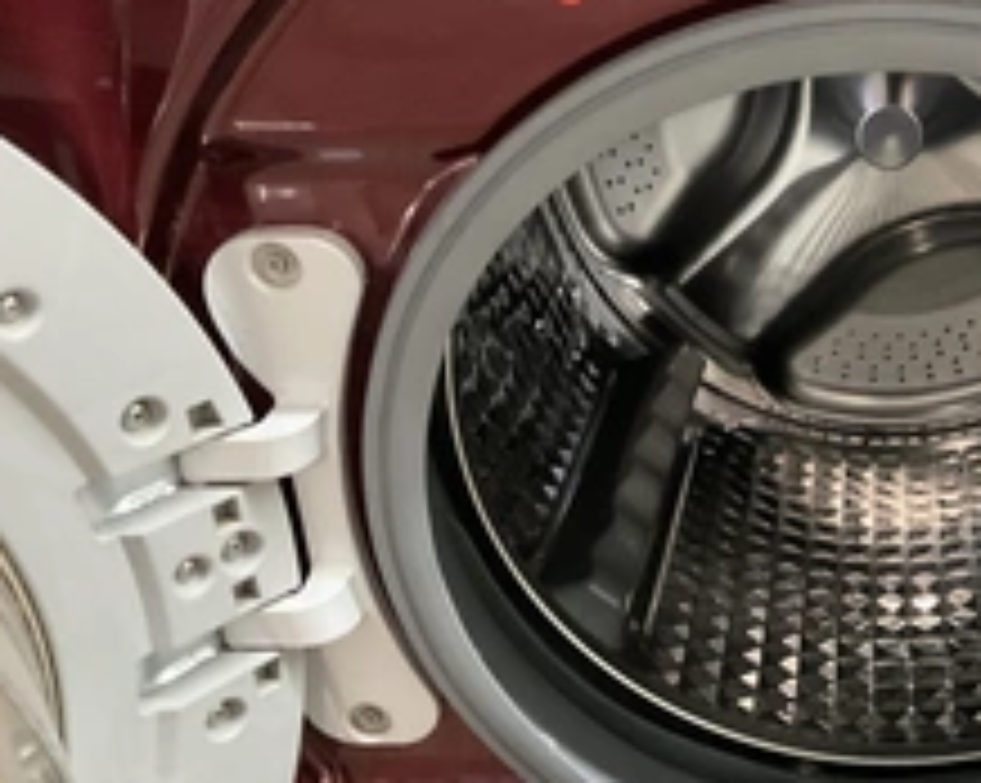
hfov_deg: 34.2
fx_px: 1508
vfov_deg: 29.1
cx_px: 868
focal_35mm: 52
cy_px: 356
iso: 500
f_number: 1.8
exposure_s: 1/24
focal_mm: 3
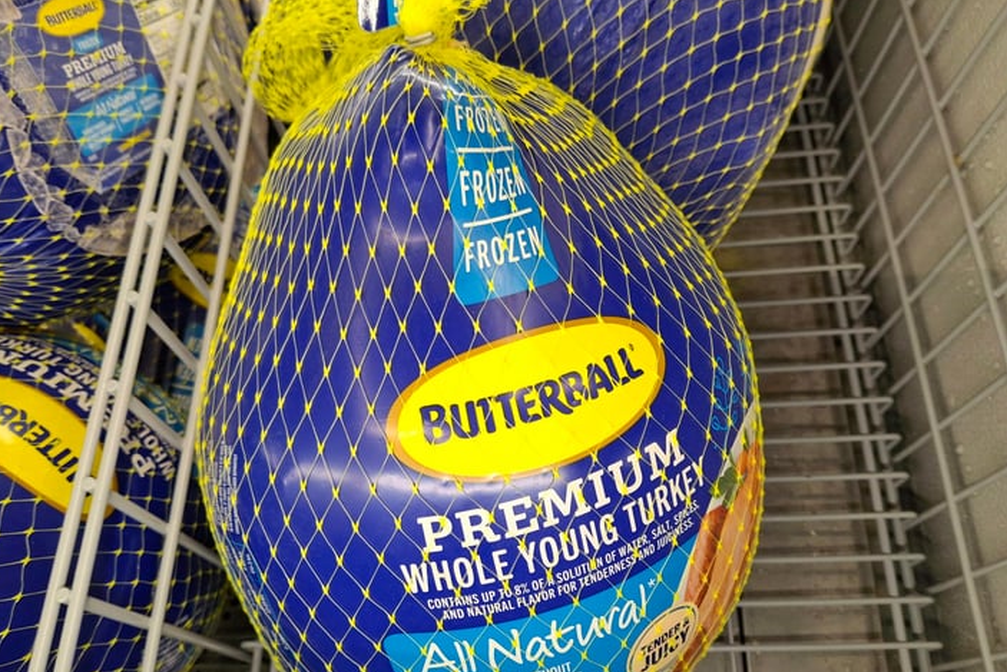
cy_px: 388
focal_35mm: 27
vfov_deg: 47.8
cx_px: 488
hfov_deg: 67.4
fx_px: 755
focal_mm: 4.69
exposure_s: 1/120
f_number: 1.8
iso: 40
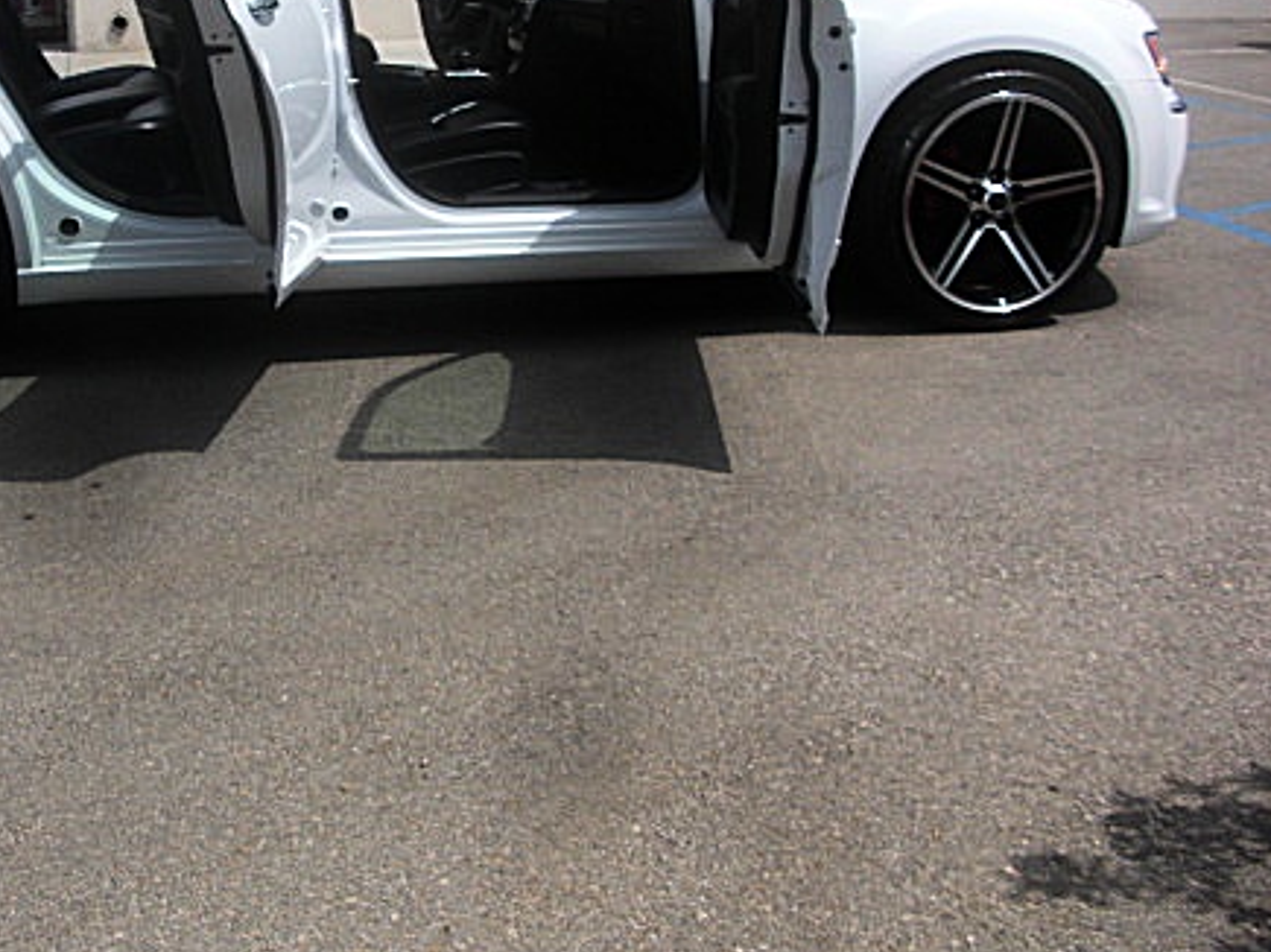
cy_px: 330
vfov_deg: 27.4
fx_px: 1945
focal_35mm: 53
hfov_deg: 35.5
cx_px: 345
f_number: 7.9
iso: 50
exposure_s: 1/200
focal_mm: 6.3
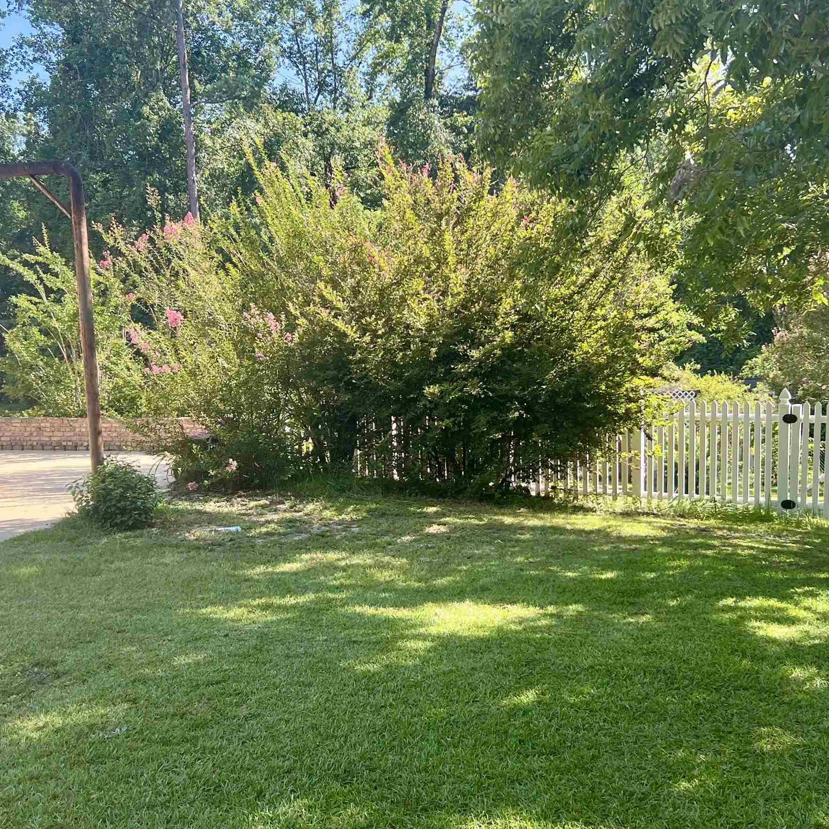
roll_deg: +2.0
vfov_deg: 41.7
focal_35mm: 40
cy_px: 484
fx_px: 1084
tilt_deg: -8.2
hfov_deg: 41.8
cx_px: 451
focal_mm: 5.7
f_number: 1.5
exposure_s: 1/572
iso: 50
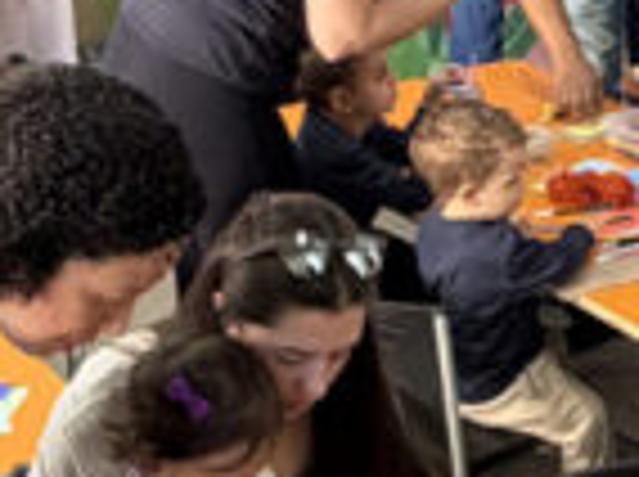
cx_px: 495
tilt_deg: -20.3
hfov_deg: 19.3
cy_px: 184
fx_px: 1861
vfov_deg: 14.6
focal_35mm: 101
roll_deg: +0.6
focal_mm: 2.22
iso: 250
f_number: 2.2
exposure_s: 1/120
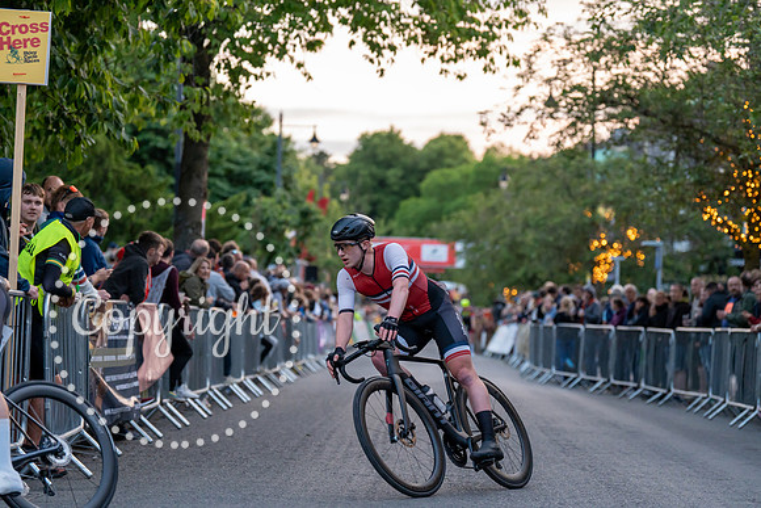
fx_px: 2135
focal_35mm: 101
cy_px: 254
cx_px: 380
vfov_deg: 13.6
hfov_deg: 20.2
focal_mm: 101
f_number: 2.8
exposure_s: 1/1000
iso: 3200
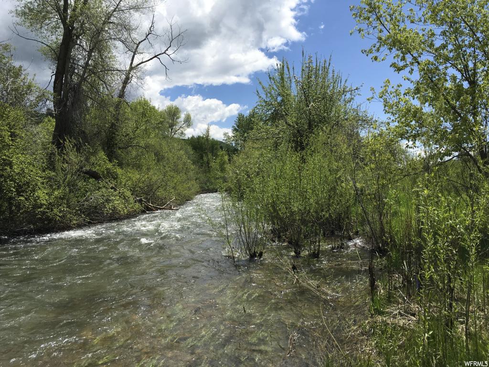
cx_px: 244
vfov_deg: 48.2
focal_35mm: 29
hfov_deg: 61.7
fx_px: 410
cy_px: 184
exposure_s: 1/2481
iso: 25
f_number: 2.2
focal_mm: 4.15
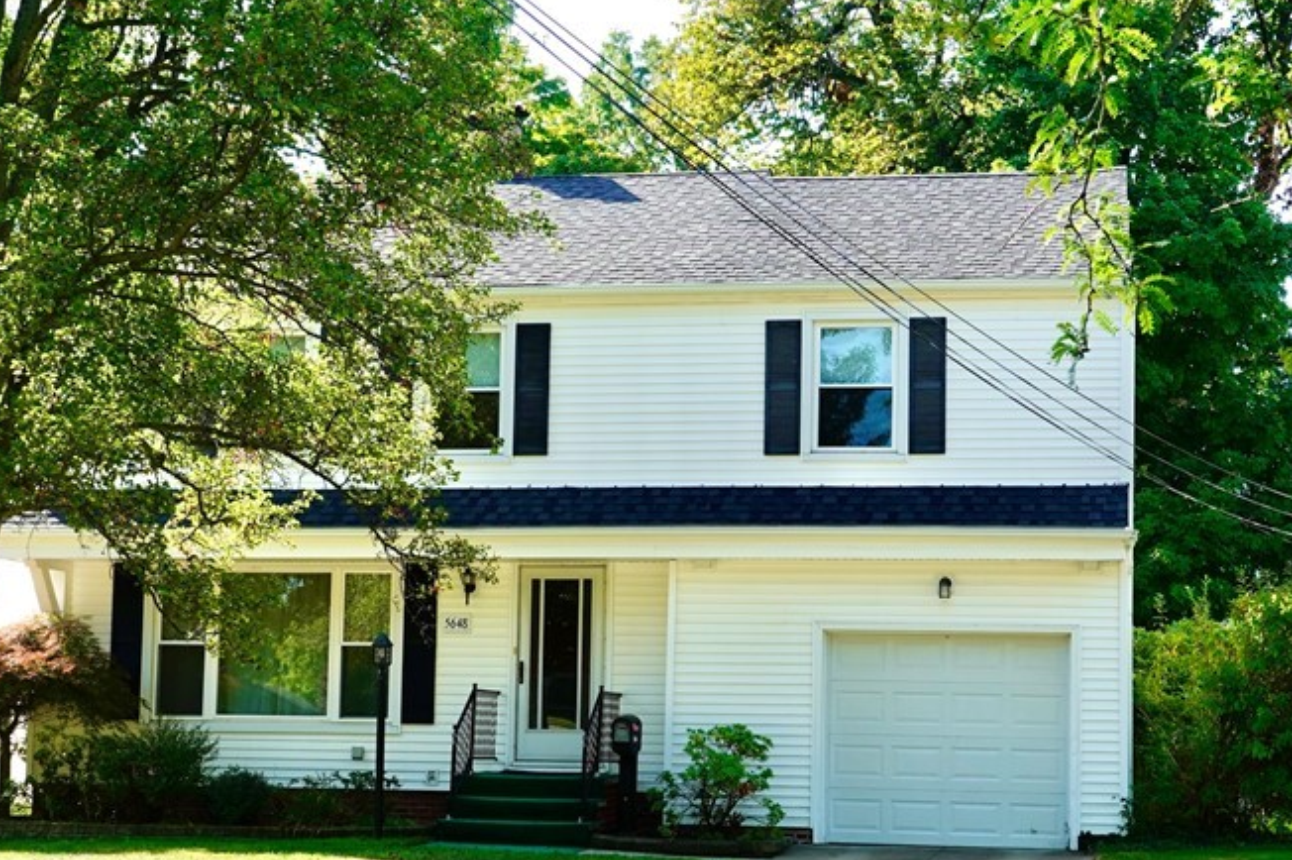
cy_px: 581
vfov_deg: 22.5
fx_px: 2152
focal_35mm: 60
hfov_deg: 33.4
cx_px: 731
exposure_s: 1/250
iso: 100
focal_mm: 13.31
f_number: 4
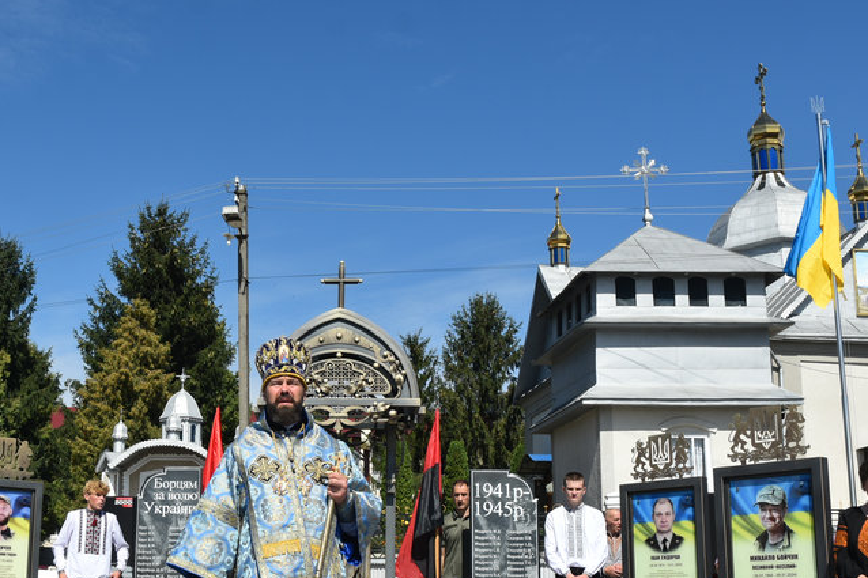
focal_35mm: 53
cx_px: 260
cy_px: 364
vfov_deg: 25.4
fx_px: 1277
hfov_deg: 37.0
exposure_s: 1/320
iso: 100
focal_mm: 22
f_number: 9
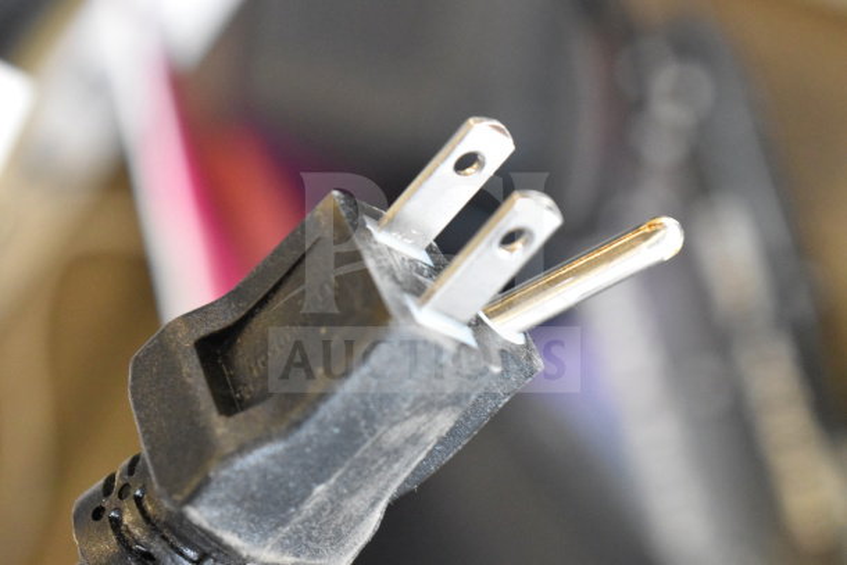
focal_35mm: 82
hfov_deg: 24.6
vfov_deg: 16.6
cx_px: 424
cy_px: 282
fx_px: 1941
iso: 5600
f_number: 5.6
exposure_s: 1/100
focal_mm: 55
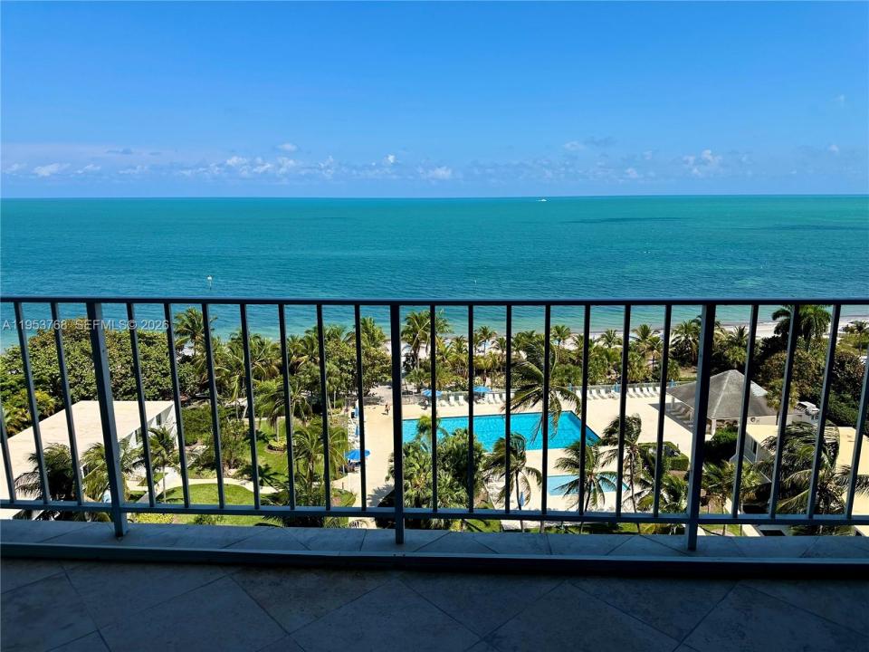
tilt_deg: -12.4
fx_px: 602
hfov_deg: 71.6
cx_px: 434
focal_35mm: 24
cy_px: 326
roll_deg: +0.3
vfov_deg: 56.8
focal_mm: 6.86
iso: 80
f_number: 1.78
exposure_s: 1/4762
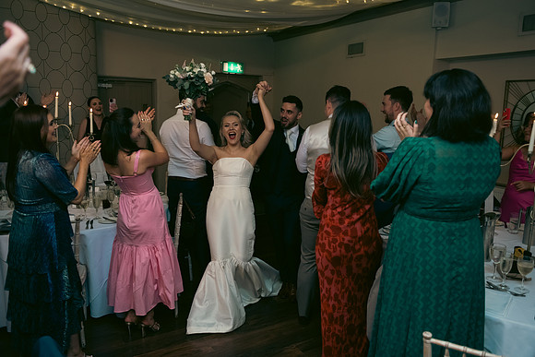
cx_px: 268
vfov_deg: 46.4
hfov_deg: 65.5
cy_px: 178
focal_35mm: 28
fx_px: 416
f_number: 3.5
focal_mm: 28
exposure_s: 1/160
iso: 800
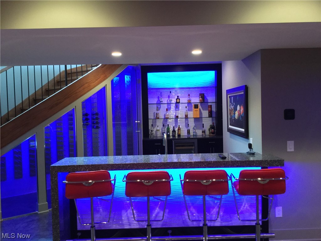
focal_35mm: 31
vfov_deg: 45.4
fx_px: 287
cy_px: 120
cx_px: 160
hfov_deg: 58.4
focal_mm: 3.3
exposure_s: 1/20
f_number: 2.4
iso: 200
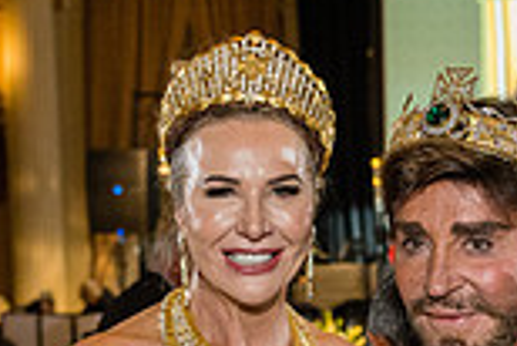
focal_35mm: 113
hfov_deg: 17.7
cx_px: 490
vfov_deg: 12.0
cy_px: 358
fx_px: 1624
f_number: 3.2
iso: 2500
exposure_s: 1/125
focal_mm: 30
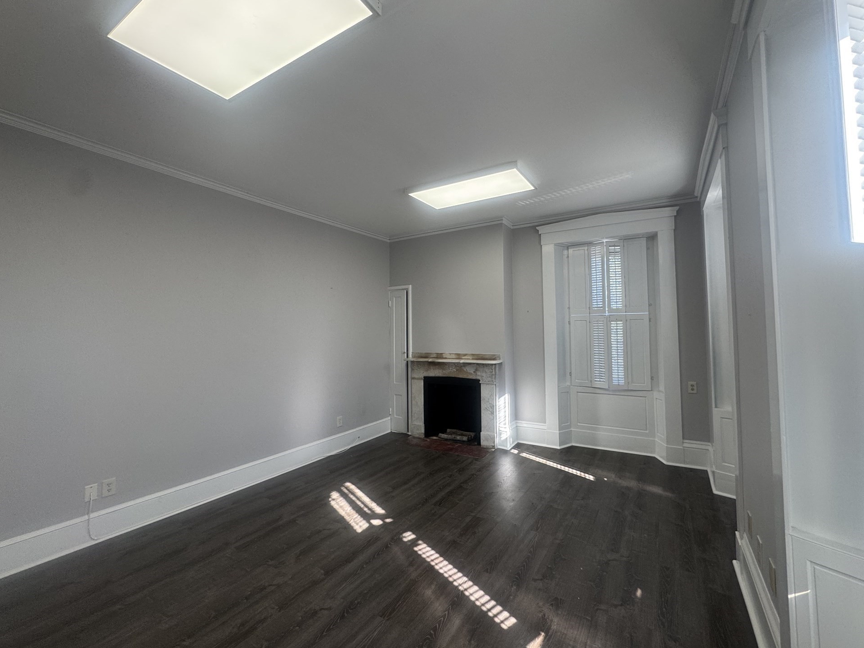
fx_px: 374
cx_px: 454
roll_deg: +0.6
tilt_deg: +2.2
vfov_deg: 81.7
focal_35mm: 15
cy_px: 316
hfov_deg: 98.1
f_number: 2.2
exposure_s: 1/120
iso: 125
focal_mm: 2.22
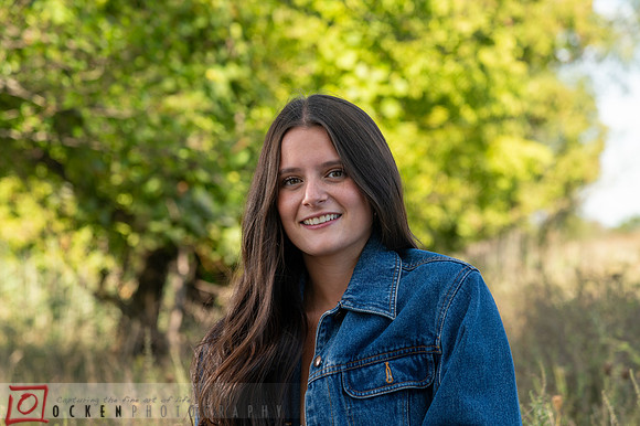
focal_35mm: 128
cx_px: 327
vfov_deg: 10.7
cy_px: 205
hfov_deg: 16.0
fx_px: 2279
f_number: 5.6
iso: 250
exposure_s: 1/320
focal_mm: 120
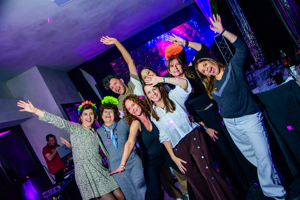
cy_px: 100
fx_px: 250
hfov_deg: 61.9
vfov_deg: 43.6
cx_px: 150
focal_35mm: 30
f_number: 3.2
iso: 1000
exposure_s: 1/100
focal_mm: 20
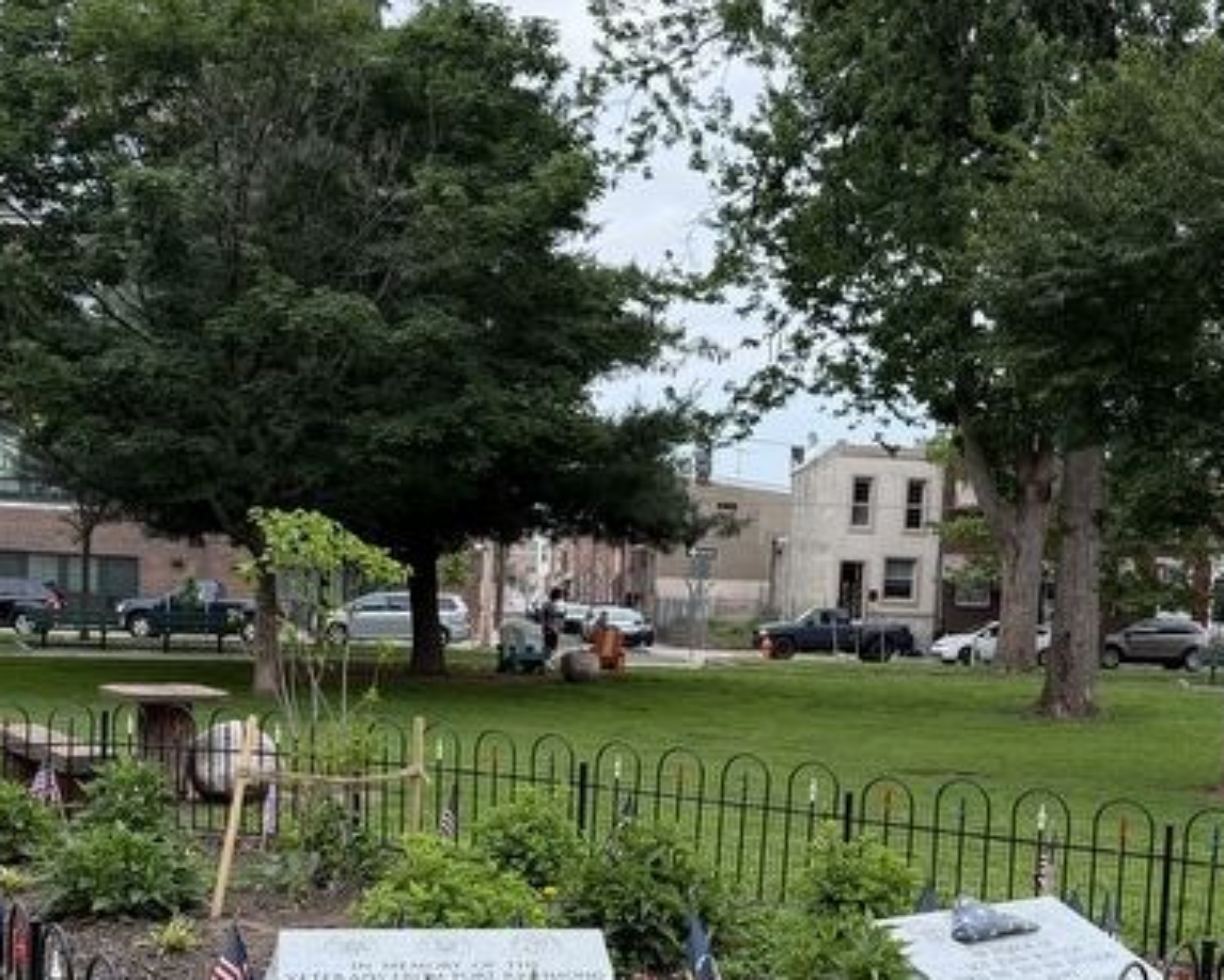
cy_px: 721
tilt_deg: -5.0
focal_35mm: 49
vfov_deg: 30.4
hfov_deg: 37.9
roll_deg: -3.0
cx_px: 708
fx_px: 1776
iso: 100
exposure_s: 1/992
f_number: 1.78
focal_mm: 6.76
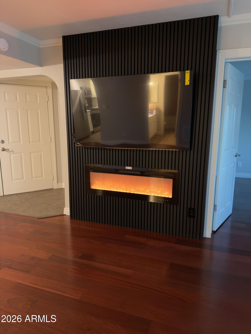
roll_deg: -0.7
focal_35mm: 24
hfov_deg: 56.8
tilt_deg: -10.9
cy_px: 167
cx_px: 126
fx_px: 232
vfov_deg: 71.6
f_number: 1.78
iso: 640
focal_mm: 6.76
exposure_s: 1/24
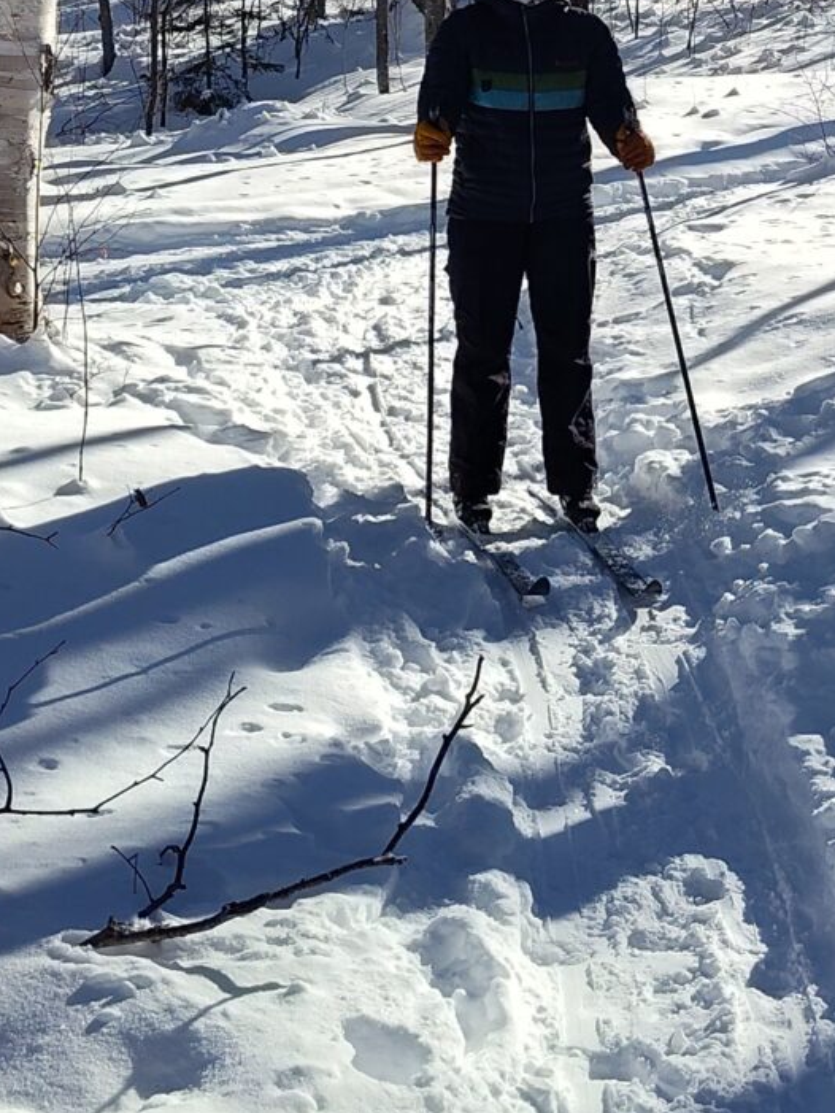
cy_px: 157
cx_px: 772
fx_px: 2701
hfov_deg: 17.3
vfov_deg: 22.8
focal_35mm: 84
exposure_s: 1/2644
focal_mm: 5.56
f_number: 1.8
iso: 100
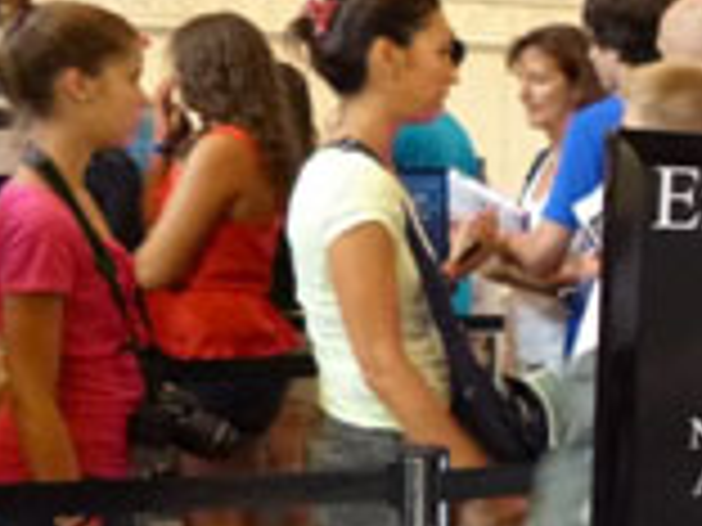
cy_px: 335
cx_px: 734
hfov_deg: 32.2
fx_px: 1095
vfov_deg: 26.9
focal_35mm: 54
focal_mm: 4.3
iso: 800
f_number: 2.5
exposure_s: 1/13
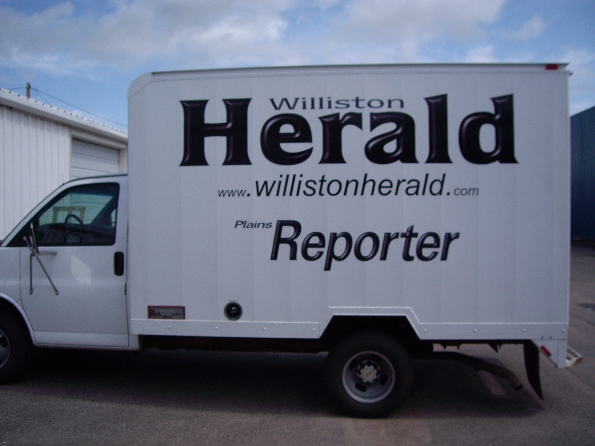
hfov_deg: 49.0
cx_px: 298
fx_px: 653
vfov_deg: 37.7
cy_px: 223
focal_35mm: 38
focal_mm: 6.2
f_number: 4.3
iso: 64
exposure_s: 1/1000
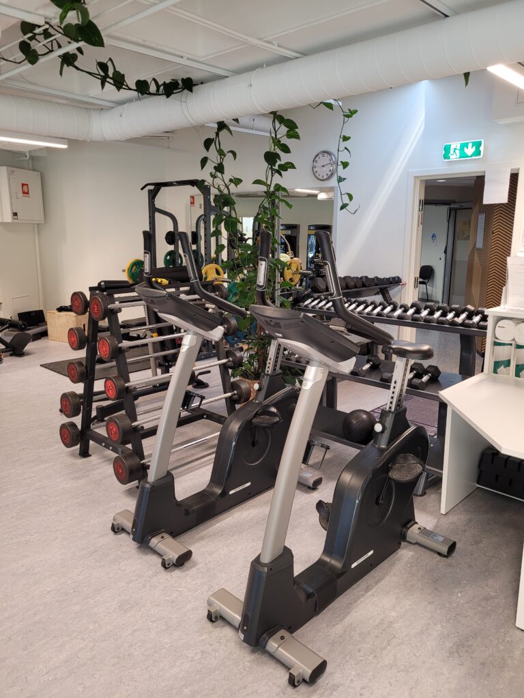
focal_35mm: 26
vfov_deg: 67.3
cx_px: 262
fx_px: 525
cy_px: 349
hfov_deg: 53.1
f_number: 1.8
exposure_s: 1/100
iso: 125
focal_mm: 5.4
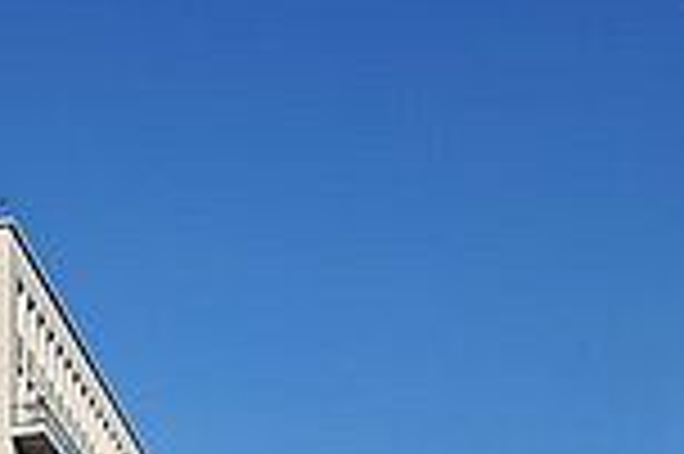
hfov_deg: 19.8
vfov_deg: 12.7
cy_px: 879
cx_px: -202
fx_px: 1803
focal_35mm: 95
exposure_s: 1/400
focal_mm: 24
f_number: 18
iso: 400
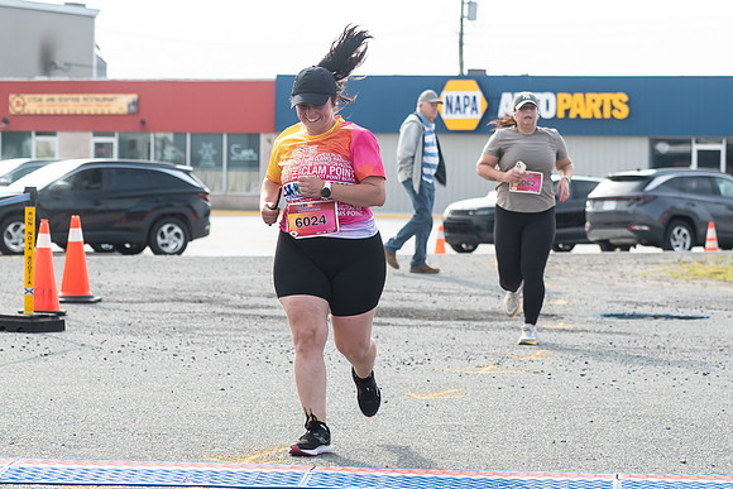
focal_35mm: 144
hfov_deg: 14.3
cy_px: 103
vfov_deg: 9.5
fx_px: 2925
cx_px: 366
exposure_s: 1/1250
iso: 250
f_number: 4.5
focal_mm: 70
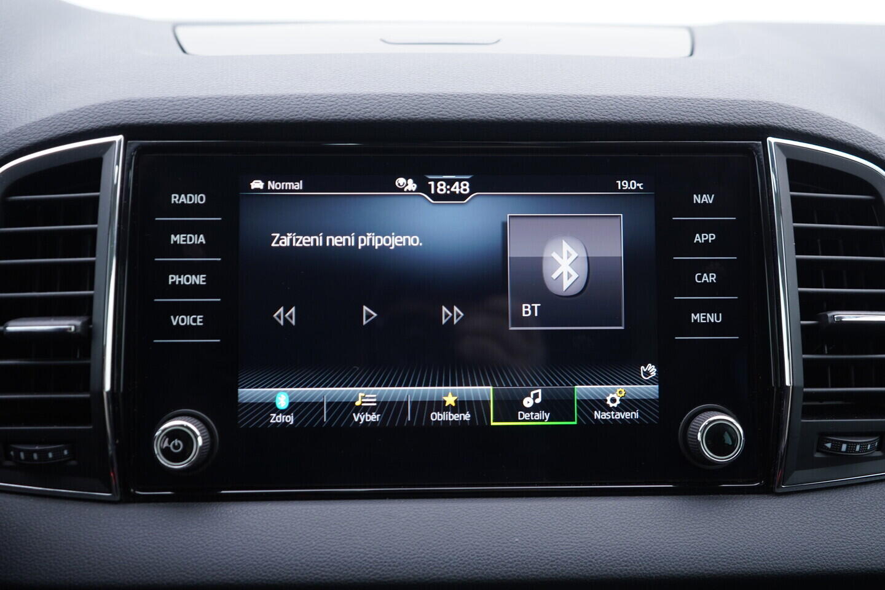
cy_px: 295
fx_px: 885
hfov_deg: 53.1
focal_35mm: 36
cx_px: 442
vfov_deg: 36.9
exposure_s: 1/40
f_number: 2.8
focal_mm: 24
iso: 250
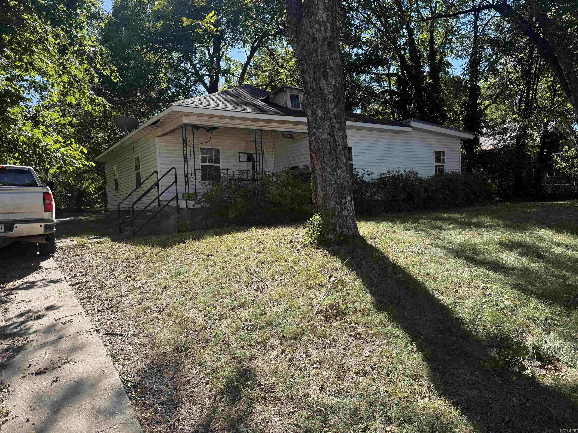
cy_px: 216
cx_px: 289
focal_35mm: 24
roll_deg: +2.6
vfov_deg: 56.8
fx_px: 401
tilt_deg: -0.6
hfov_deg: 71.6
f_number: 1.78
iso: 80
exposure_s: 1/1493
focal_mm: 6.76
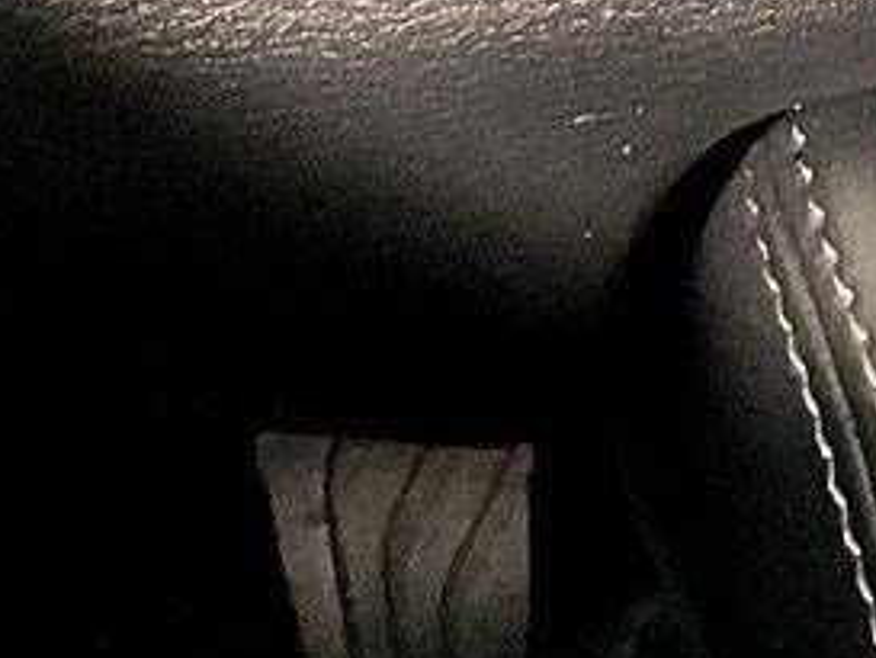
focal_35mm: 170
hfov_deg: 9.7
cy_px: -636
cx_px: 2349
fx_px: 4304
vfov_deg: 8.3
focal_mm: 3
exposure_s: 1/29
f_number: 1.8
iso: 500
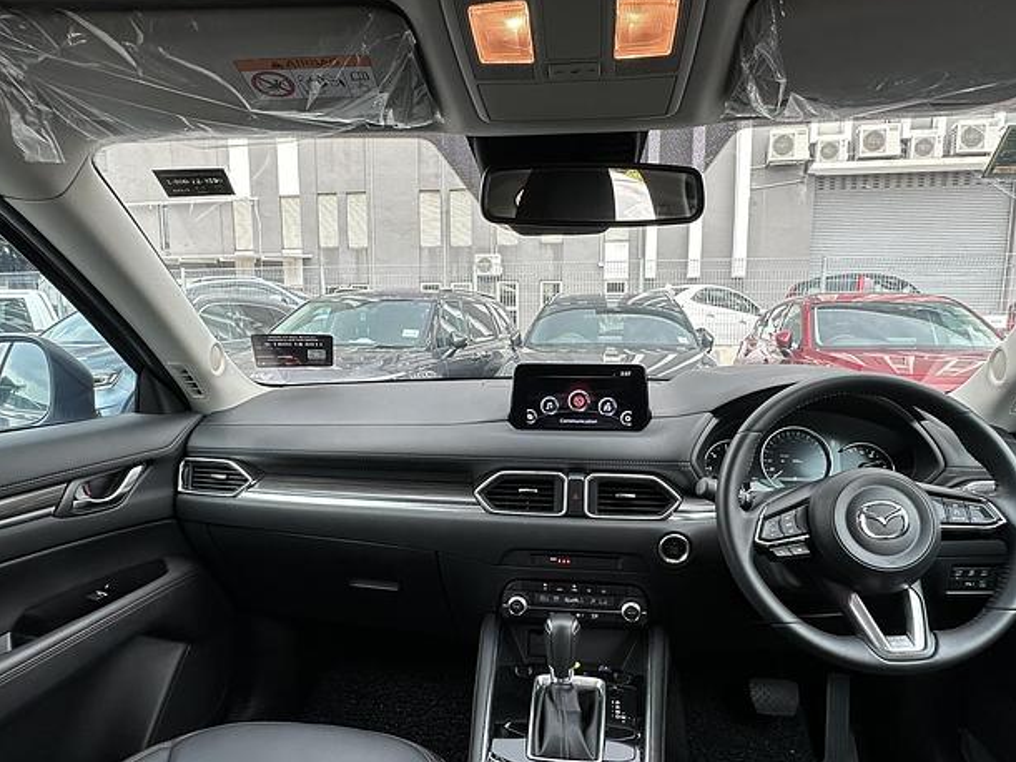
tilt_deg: -7.5
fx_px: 646
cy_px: 431
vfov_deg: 60.8
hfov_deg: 76.4
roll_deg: -0.4
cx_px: 517
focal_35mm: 22
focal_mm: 2.22
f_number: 2.2
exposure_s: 1/177
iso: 40
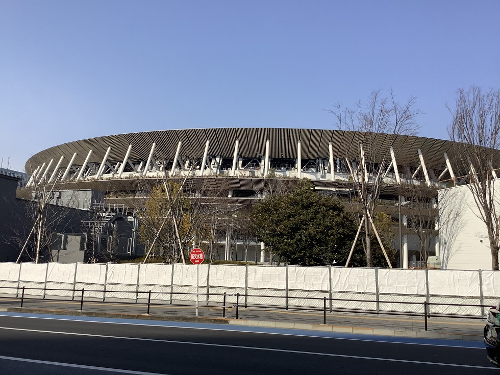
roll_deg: -4.0
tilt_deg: +10.1
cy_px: 188
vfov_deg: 45.4
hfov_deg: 58.4
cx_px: 250
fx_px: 448
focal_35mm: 31
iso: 25
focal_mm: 3.3
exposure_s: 1/1698
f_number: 2.4
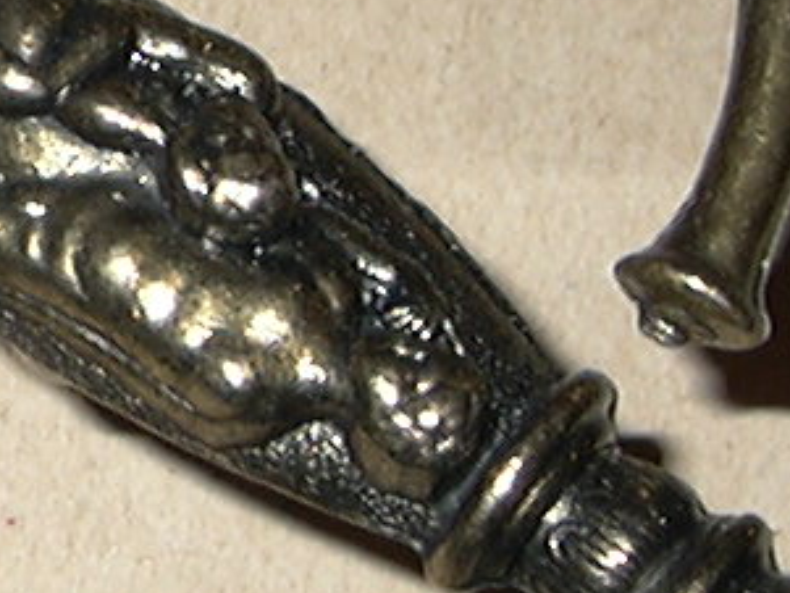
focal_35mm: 186
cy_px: -84
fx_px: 4247
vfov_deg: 7.9
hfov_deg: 10.4
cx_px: -302
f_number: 2.8
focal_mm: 5.4
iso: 100
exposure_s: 1/64.1
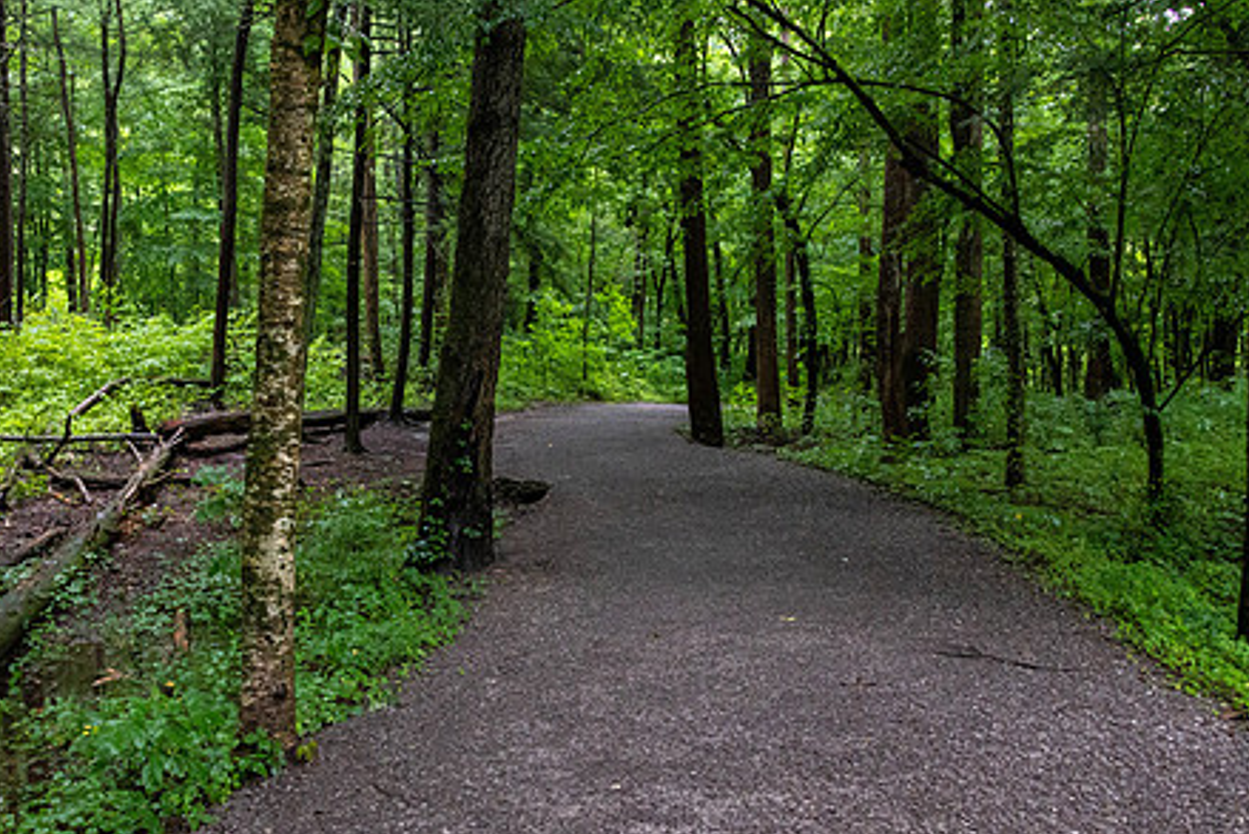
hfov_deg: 51.3
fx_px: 1284
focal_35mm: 37
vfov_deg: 35.9
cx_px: 467
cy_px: 451
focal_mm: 28
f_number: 8
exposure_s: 1/160
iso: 6400
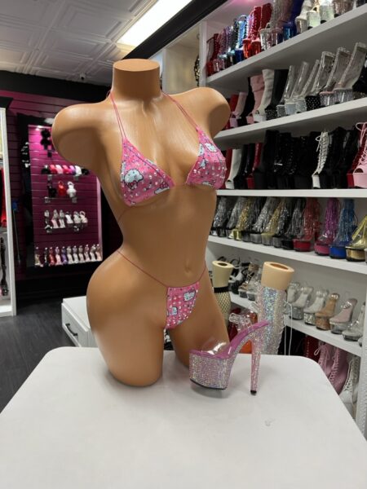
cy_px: 244
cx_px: 184
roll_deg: -0.1
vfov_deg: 67.3
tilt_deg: -9.8
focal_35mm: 26
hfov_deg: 53.1
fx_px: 368
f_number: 1.5
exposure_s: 1/60
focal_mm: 5.7
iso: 80
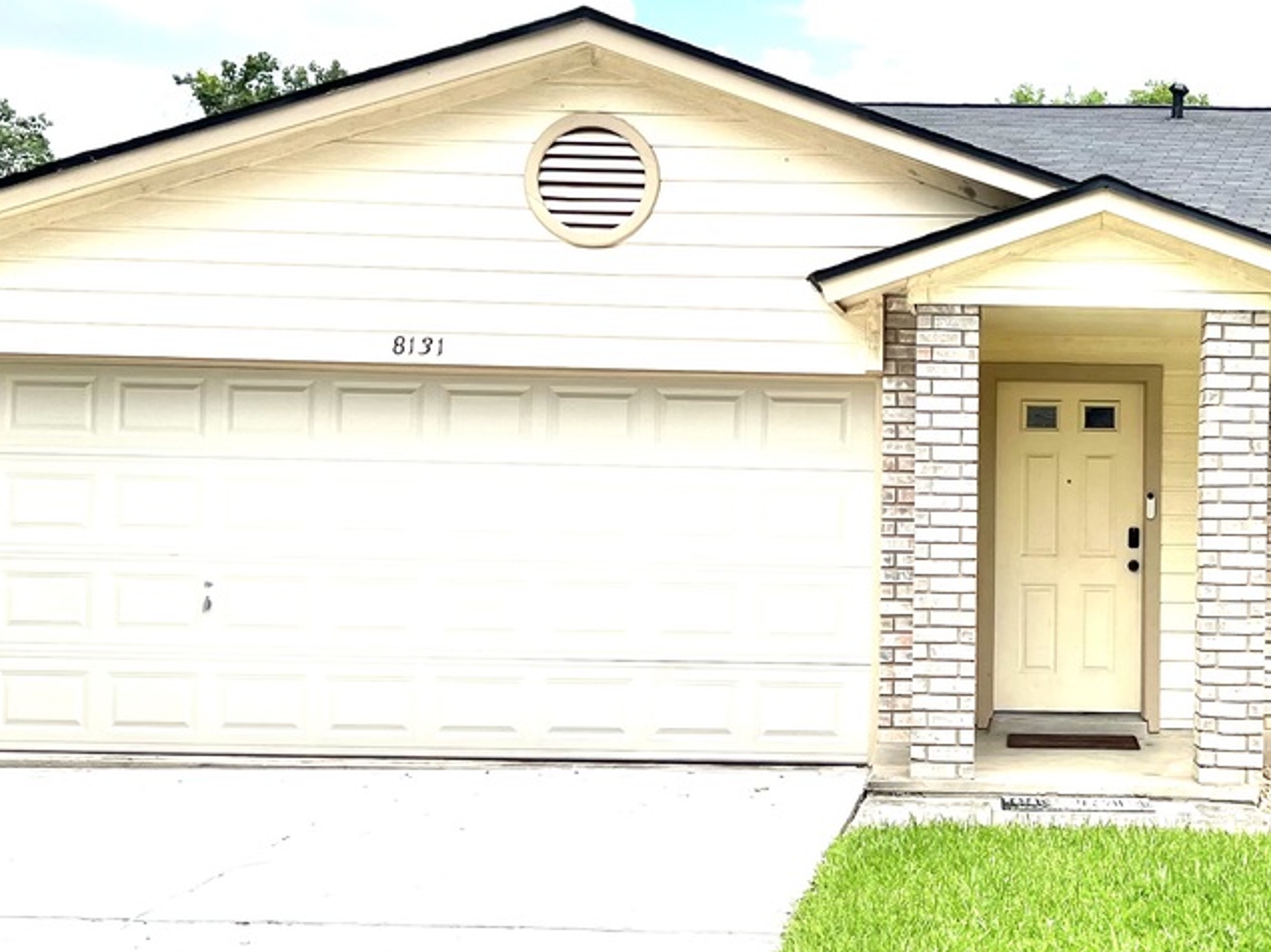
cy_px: 490
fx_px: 2166
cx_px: 1011
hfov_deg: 31.9
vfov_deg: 24.8
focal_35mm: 59
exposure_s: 1/6579
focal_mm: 5.7
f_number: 1.5
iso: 50
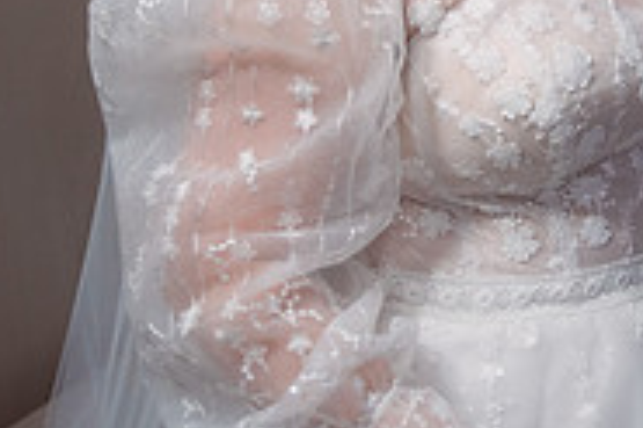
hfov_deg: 18.5
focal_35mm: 99
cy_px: -117
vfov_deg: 13.3
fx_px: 1767
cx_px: 931
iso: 1600
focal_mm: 31
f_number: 2.8
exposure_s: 1/200
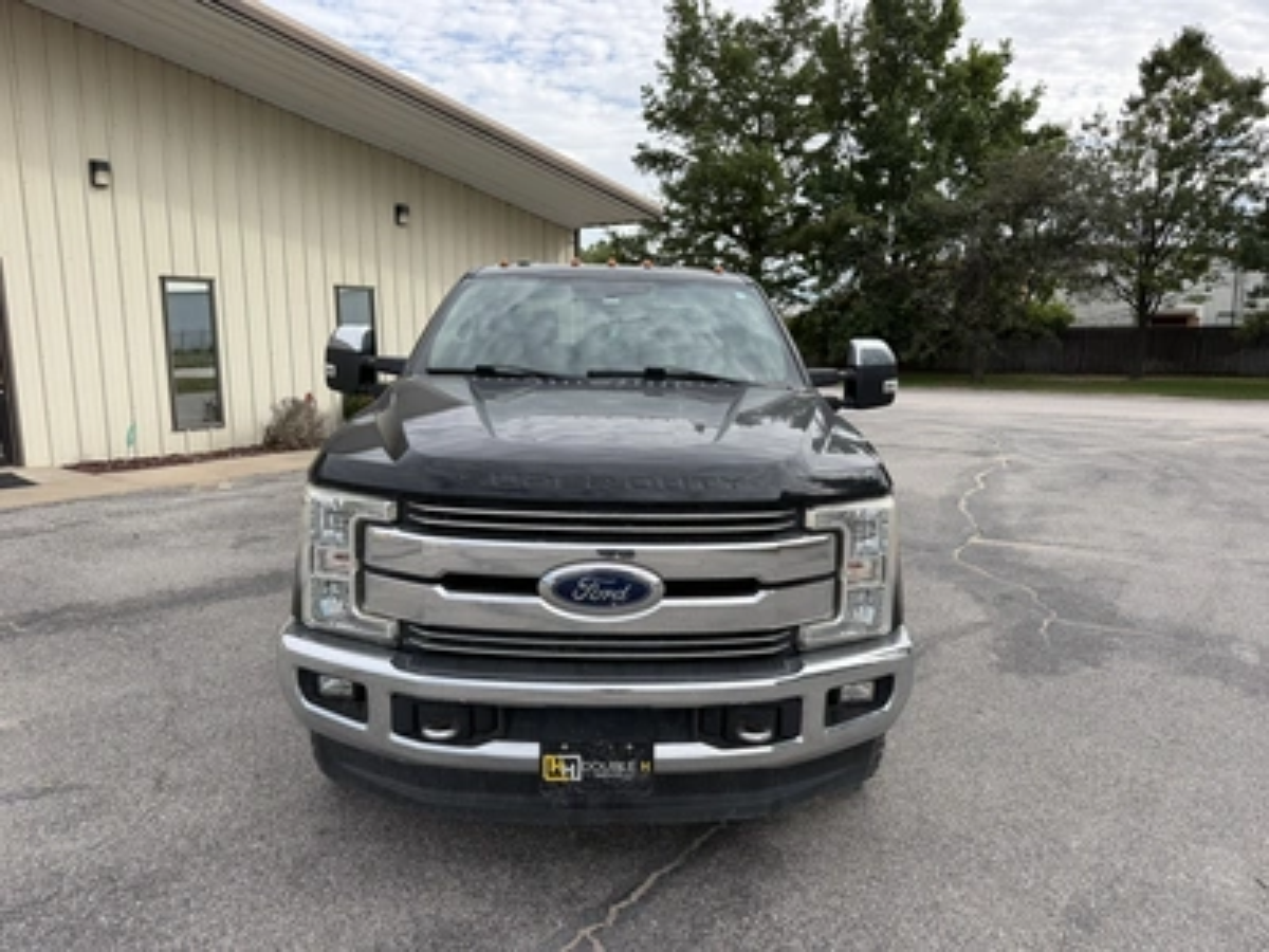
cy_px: 476
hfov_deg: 71.6
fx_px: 880
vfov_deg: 56.8
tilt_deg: -7.5
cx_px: 634
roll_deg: -1.1
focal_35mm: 24
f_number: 1.78
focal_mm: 6.76
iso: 100
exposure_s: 1/2232
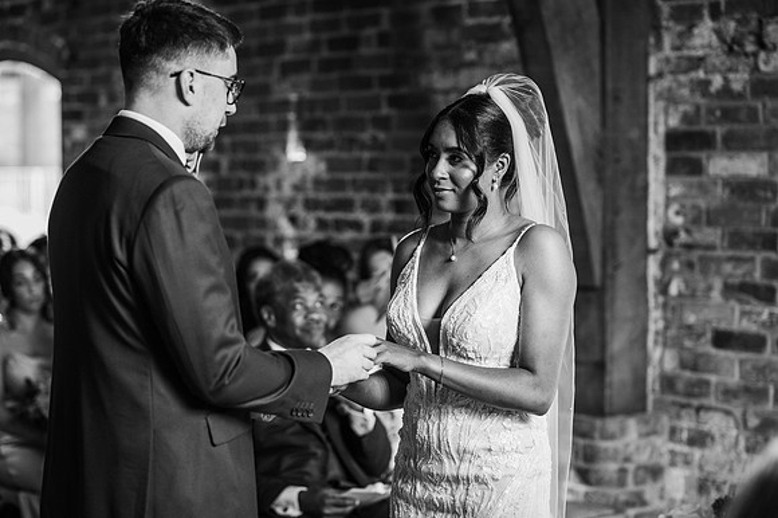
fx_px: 1836
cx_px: 389
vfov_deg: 16.1
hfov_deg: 23.9
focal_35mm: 85
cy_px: 259
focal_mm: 85
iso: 1250
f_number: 2.5
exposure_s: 1/200
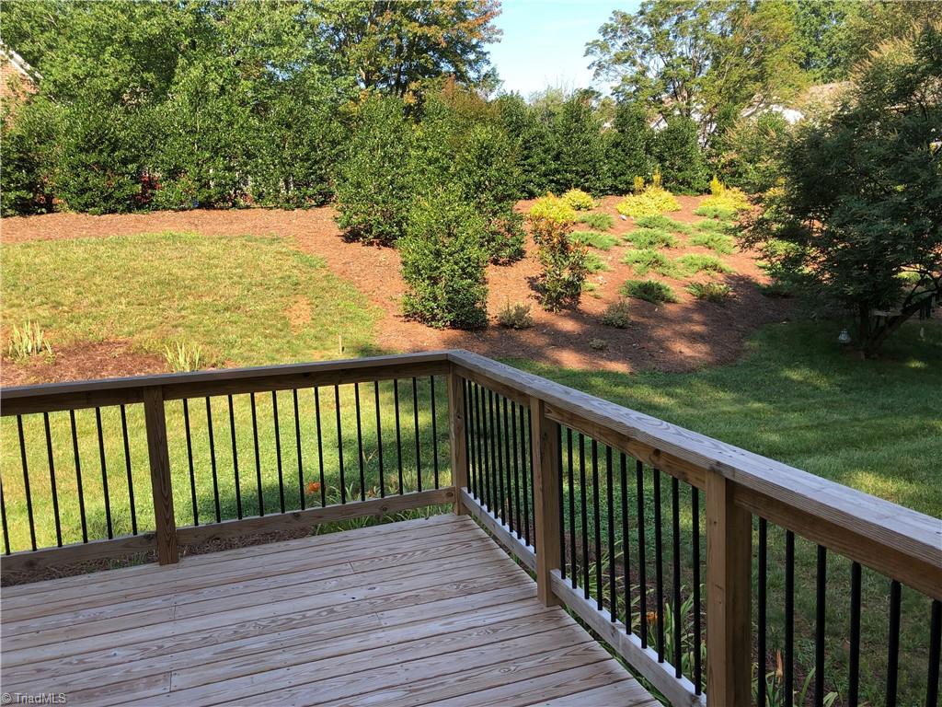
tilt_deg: -9.1
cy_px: 354
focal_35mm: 28
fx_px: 762
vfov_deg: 49.7
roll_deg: +2.2
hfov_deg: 63.4
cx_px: 471
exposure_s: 1/480
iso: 20
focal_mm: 3.99
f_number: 1.8
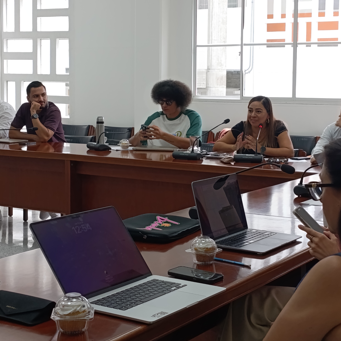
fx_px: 758
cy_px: 137
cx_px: 185
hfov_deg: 25.3
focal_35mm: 68
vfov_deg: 25.3
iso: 250
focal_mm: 6.11
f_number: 1.7
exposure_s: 1/120
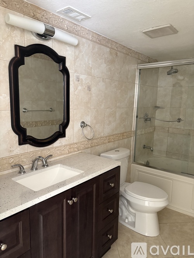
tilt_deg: -8.2
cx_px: 97
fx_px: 194
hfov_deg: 53.0
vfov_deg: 67.3
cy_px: 129
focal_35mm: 26
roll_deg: -1.6
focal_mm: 5.96
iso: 500
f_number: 1.6
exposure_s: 1/41
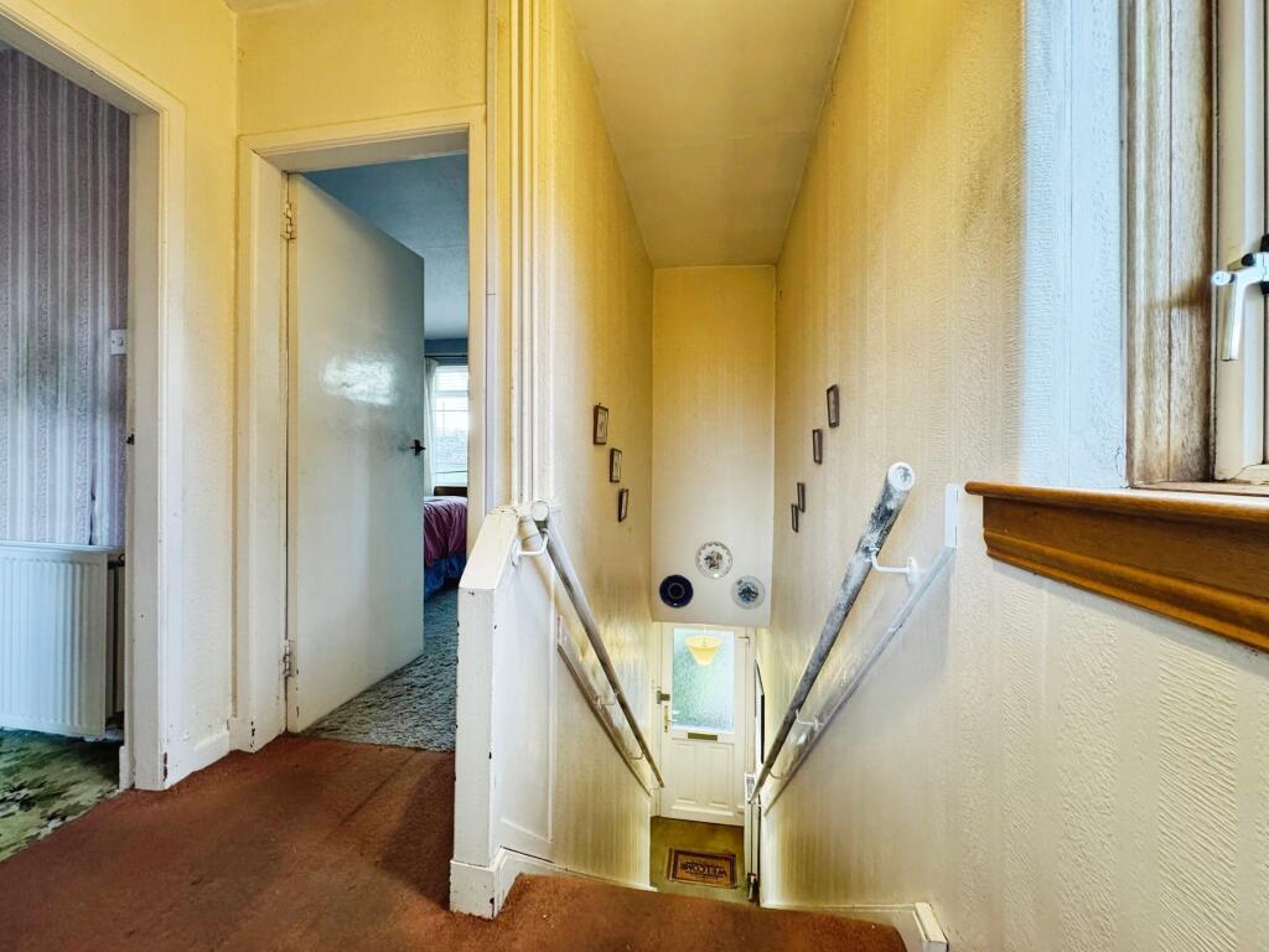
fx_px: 513
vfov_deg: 85.7
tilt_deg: -1.5
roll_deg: -0.3
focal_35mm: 14
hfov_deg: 102.1
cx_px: 634
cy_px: 476
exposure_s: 1/100
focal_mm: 2.22
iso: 250
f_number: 2.2
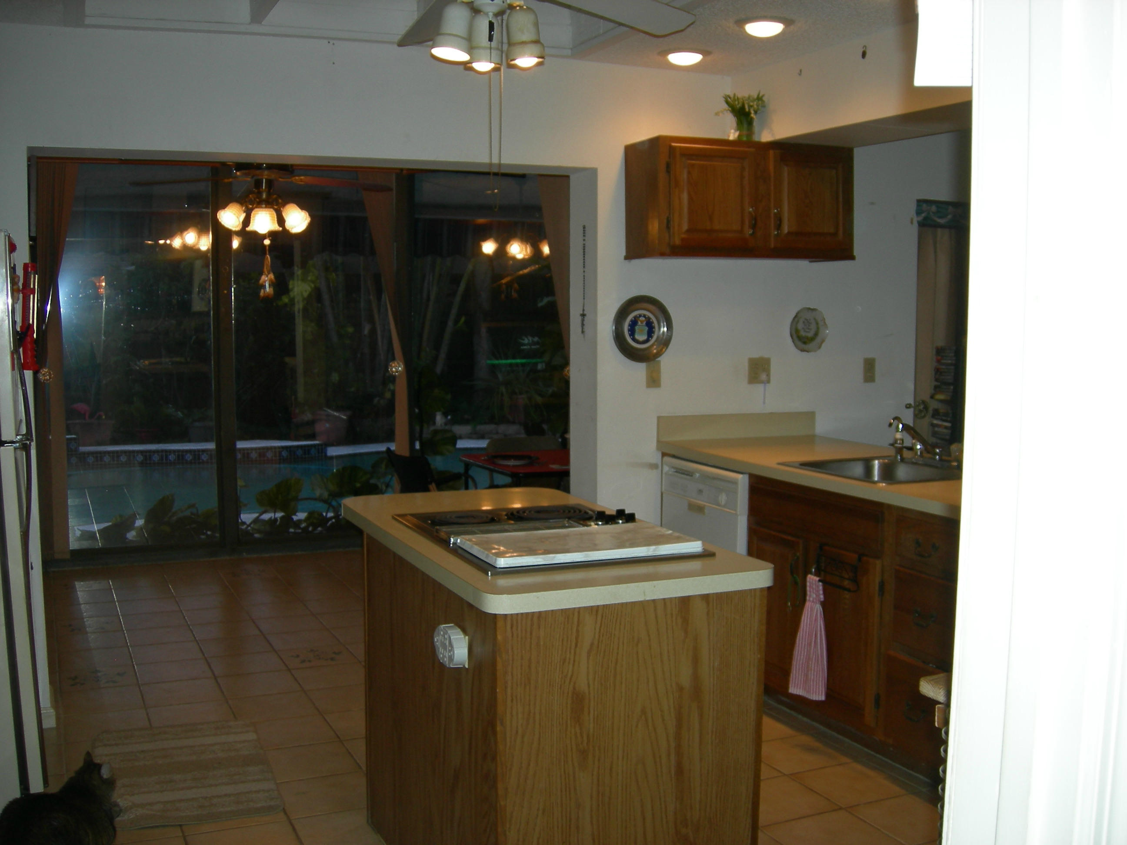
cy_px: 422
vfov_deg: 39.7
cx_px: 564
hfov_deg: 51.4
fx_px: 1172
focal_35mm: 36
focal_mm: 7.5
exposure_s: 1/60.1
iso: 64
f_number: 2.7
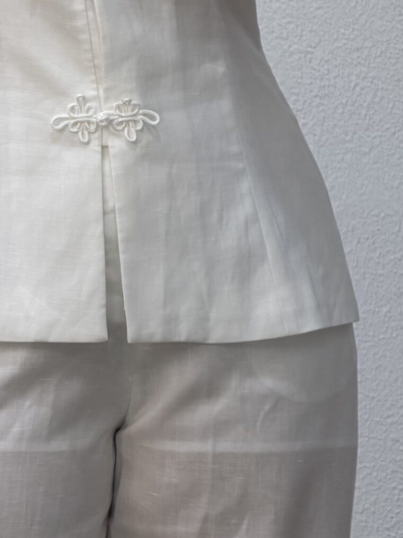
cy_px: -101
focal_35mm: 252
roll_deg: -3.9
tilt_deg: -16.6
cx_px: 102
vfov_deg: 7.8
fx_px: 3912
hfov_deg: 5.9
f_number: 2.8
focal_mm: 16.89
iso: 125
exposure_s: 1/97
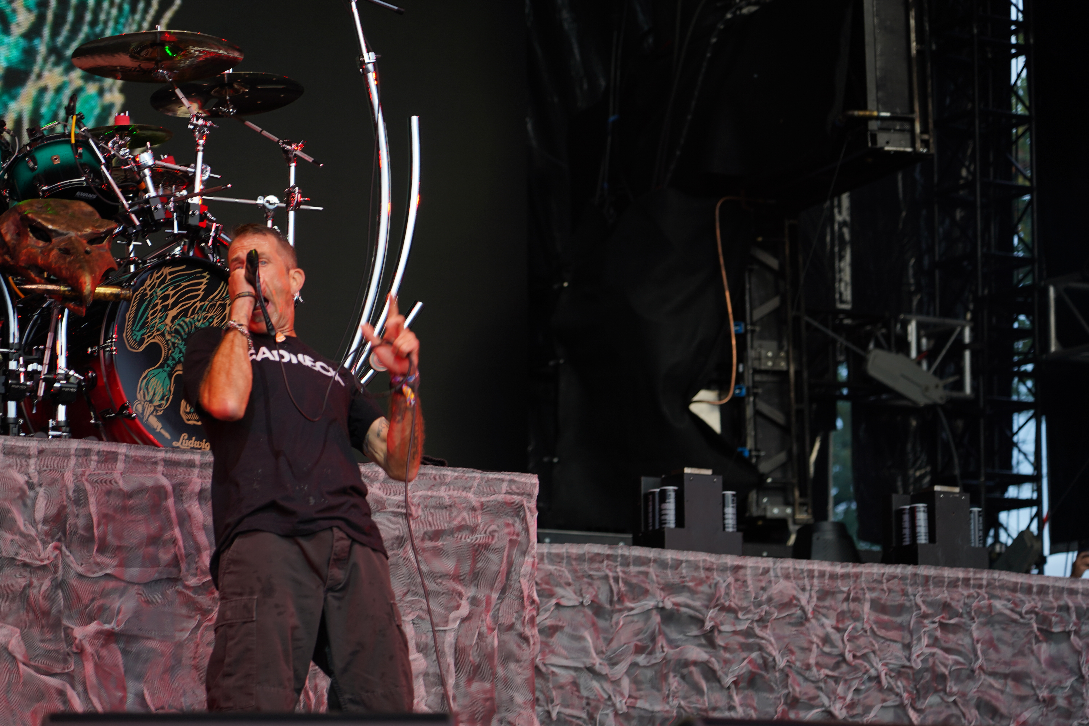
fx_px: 3176
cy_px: 363
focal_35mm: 105
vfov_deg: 13.0
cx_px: 544
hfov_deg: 19.5
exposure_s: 1/125
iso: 200
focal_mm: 105
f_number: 4
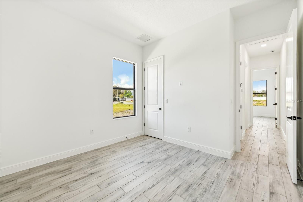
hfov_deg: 104.3
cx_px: 152
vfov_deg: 81.2
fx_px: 118
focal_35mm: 14
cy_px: 101
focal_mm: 14
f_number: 8
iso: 400
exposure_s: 1/80
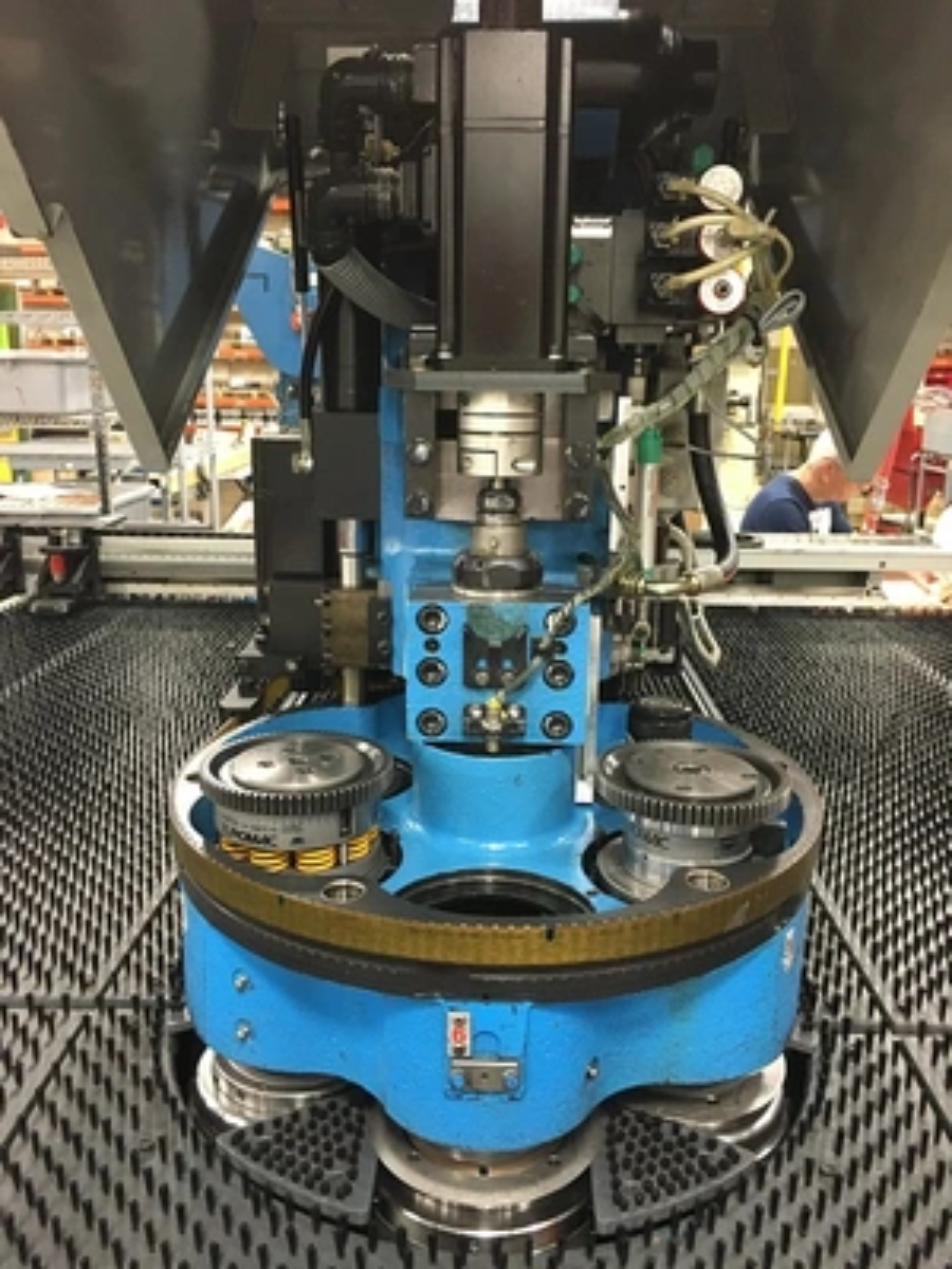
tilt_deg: -16.2
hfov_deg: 48.2
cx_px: 476
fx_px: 1063
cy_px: 634
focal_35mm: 29
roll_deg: -1.3
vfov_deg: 61.7
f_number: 2.2
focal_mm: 4.15
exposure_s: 1/20
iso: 200
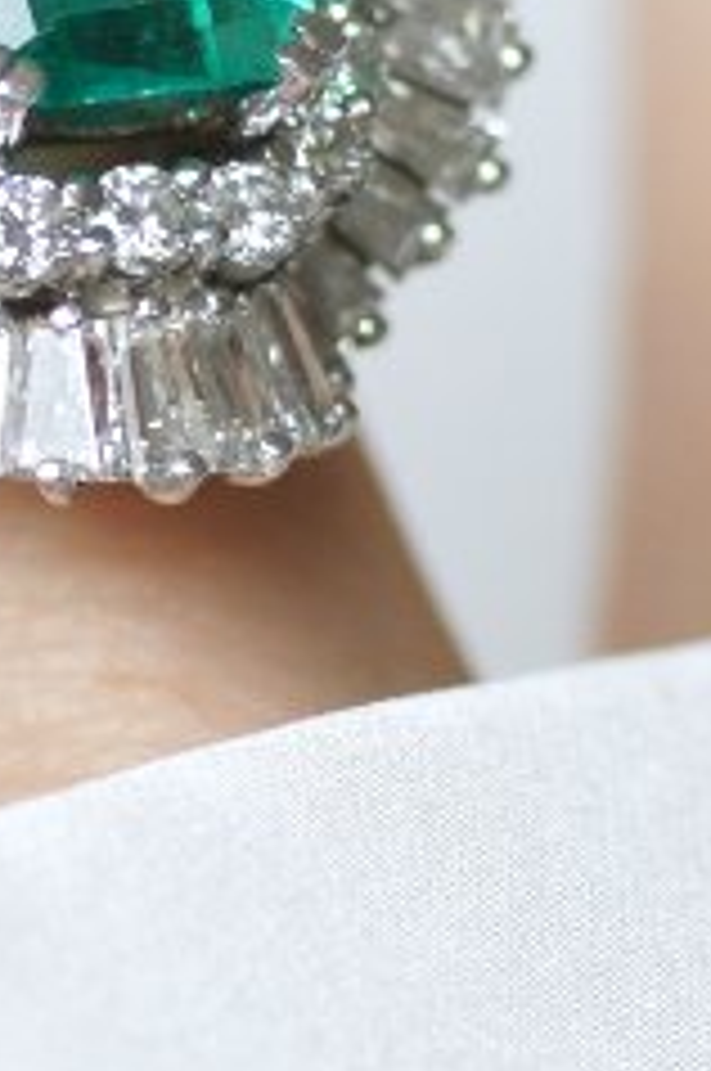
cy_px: 153
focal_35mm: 530
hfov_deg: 2.6
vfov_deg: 3.9
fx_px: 15746
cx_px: 72
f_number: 3.2
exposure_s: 1/125
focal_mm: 70
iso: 200
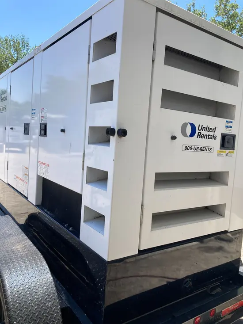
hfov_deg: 49.8
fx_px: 262
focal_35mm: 28
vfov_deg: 63.4
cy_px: 162
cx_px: 122
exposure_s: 1/684
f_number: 1.8
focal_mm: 3.99
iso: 20
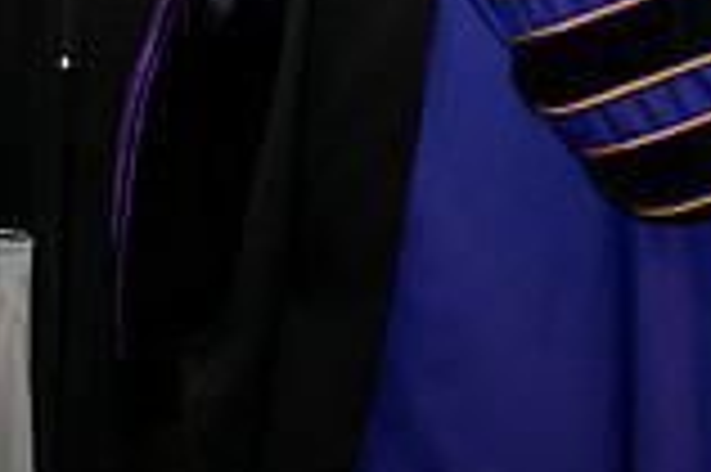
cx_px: 1296
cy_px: -353
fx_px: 5070
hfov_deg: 7.8
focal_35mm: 257
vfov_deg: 5.3
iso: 2500
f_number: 5.6
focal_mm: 70
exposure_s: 1/200
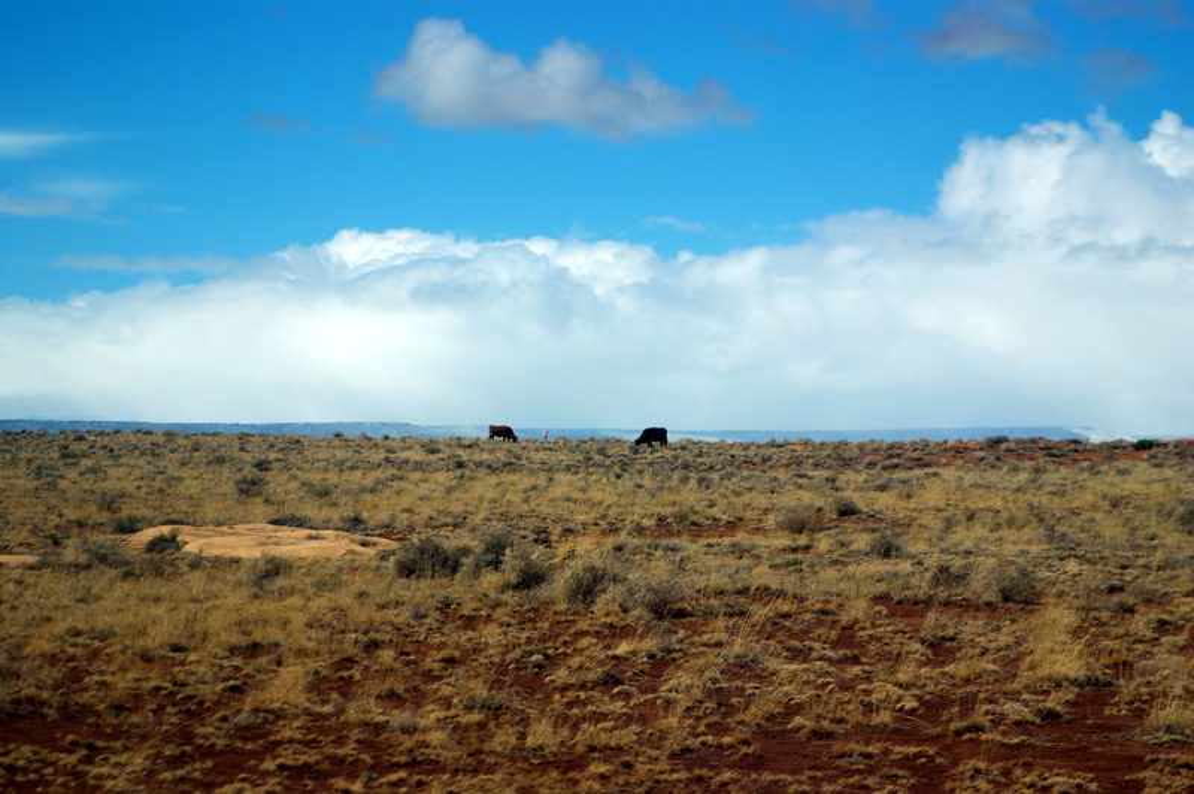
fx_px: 3728
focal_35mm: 112
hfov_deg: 18.2
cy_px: 397
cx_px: 597
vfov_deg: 12.2
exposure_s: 1/4000
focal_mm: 75
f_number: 2.8
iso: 100
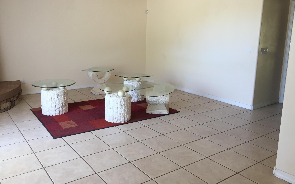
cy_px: 81
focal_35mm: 31
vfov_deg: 40.5
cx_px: 147
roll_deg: -1.8
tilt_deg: -11.8
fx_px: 249
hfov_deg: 61.2
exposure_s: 1/30
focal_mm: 4.15
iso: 64
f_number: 2.2
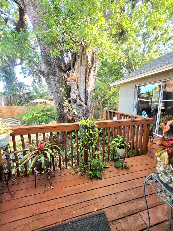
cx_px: 86
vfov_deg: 106.2
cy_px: 116
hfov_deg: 89.9
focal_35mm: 13
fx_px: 87
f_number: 1.9
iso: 40
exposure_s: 1/137
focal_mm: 2.2
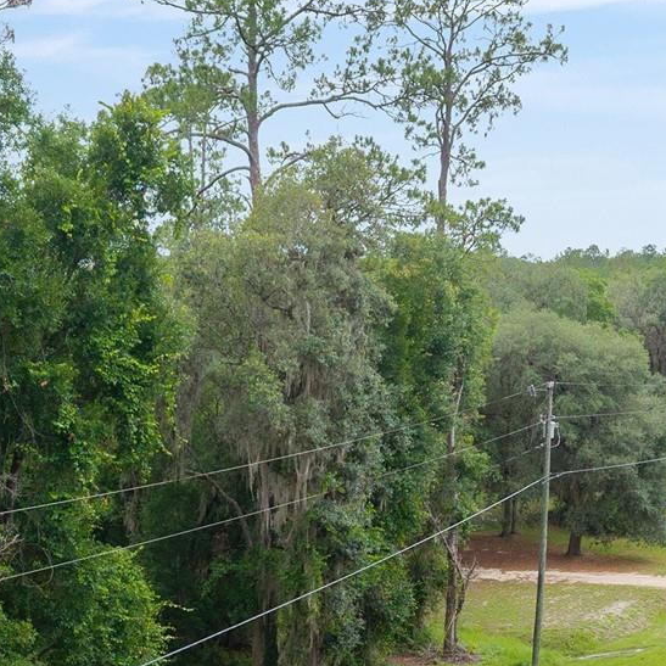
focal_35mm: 62
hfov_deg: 27.5
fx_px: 1350
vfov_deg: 26.8
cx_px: 209
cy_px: 599
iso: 410
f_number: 1.8
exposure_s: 1/1500
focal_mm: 8.67
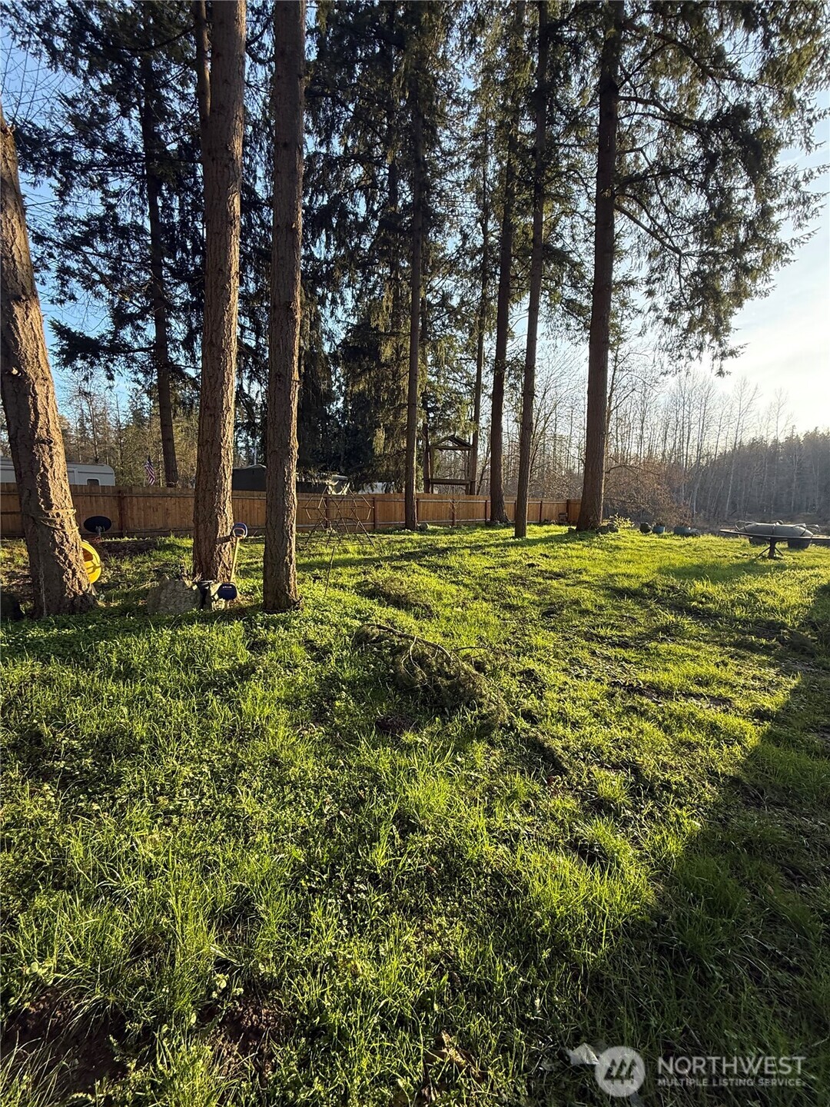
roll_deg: -1.3
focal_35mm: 14
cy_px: 554
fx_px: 448
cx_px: 415
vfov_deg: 102.1
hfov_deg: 85.7
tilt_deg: -6.2
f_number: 2.2
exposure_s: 1/230
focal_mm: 2.22
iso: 64
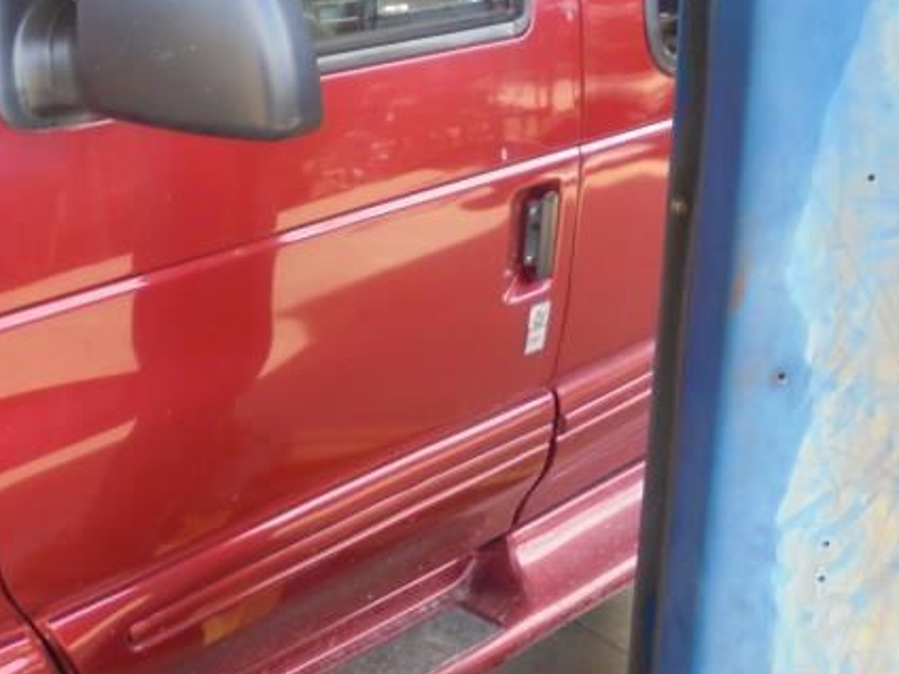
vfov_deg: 29.1
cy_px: 146
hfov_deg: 37.9
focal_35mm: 49
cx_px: 218
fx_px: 1273
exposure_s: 1/50
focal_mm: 4.6
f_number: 3.5
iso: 100
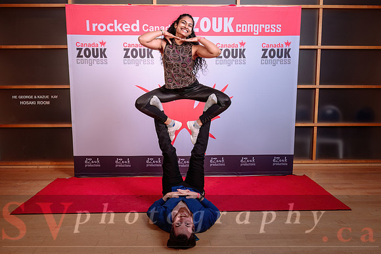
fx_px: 305
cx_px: 191
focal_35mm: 29
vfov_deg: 45.2
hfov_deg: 63.9
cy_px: 122
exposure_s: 1/160
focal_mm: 24
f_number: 5.6
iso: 100
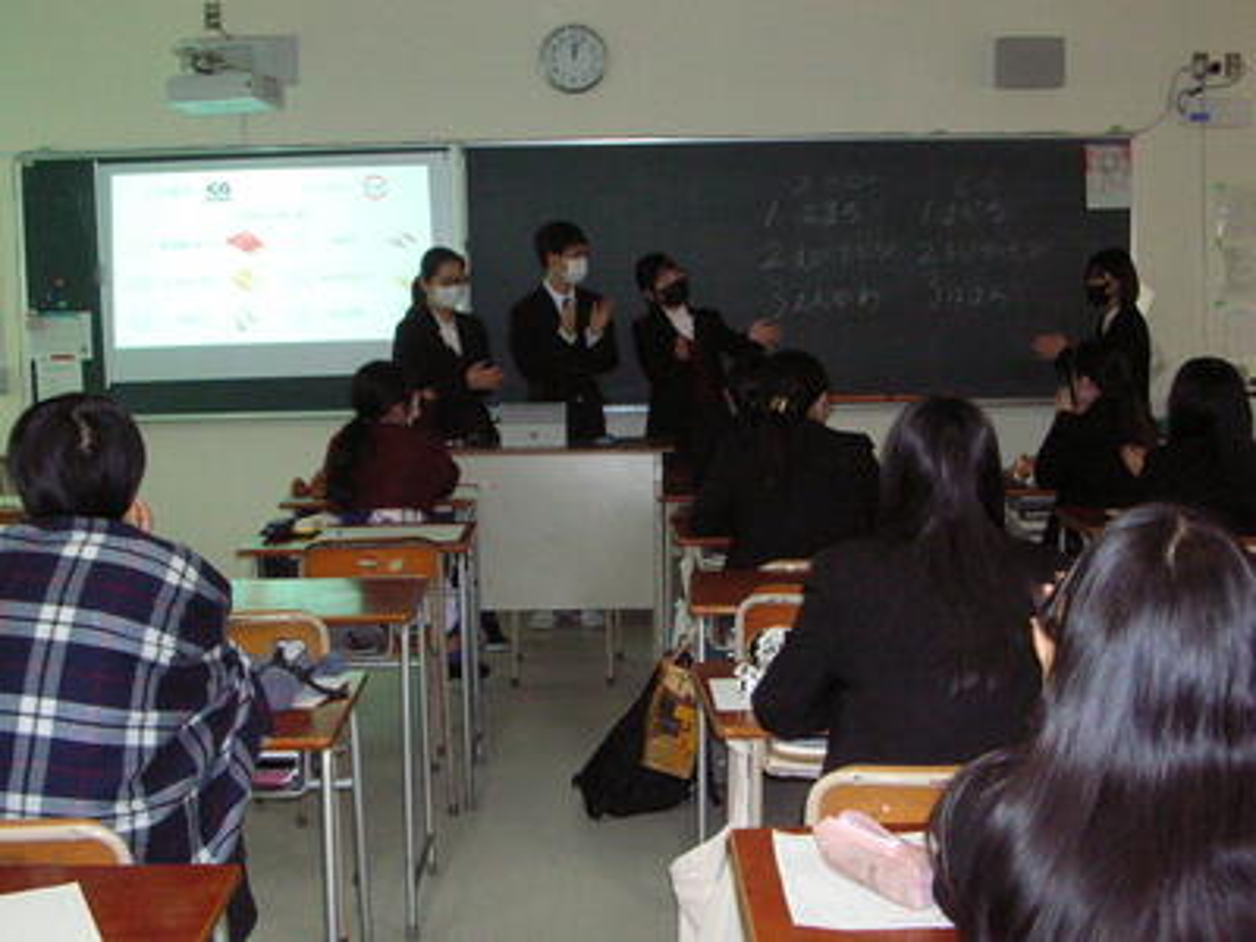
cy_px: 471
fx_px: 1633
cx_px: 628
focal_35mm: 45
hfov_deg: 42.1
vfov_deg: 32.2
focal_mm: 7.5
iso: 200
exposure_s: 1/60.1
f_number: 3.1
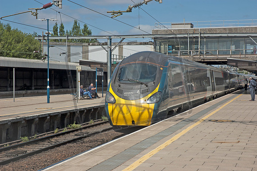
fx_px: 589
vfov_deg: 16.5
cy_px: 86
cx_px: 128
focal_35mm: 82
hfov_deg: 24.6
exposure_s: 1/400
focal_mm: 55
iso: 200
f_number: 10
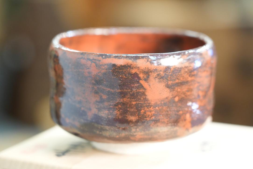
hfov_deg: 19.5
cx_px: 126
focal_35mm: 105
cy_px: 84
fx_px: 738
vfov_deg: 13.0
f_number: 4
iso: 6400
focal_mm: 105
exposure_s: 1/125
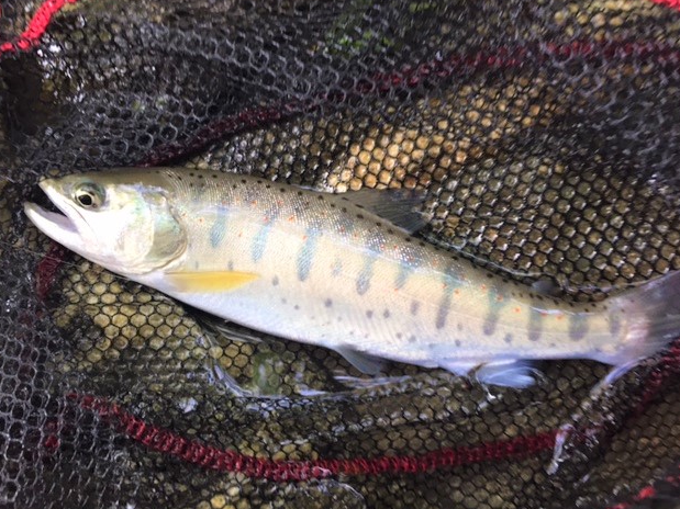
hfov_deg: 60.0
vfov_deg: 46.8
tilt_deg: -76.3
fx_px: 589
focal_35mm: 30
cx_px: 345
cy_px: 253
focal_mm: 4.15
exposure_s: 1/30
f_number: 2.2
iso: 40
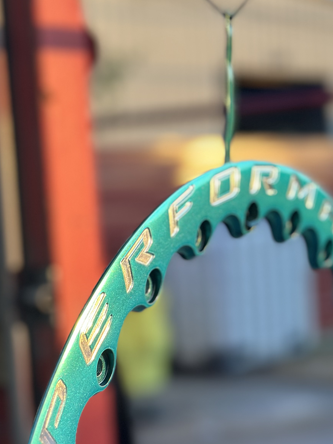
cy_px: 360
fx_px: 1065
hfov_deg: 17.8
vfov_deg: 23.2
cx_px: 198
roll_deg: +2.8
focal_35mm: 83
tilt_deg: -8.0
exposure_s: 1/467
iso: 80
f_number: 1.78
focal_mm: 6.86
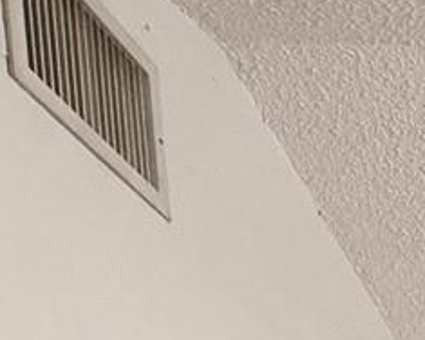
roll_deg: +0.2
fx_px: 1170
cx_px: 834
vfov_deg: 11.2
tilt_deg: -7.2
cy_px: 987
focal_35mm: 93
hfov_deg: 16.2
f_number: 2.2
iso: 200
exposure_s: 1/99
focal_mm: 2.22
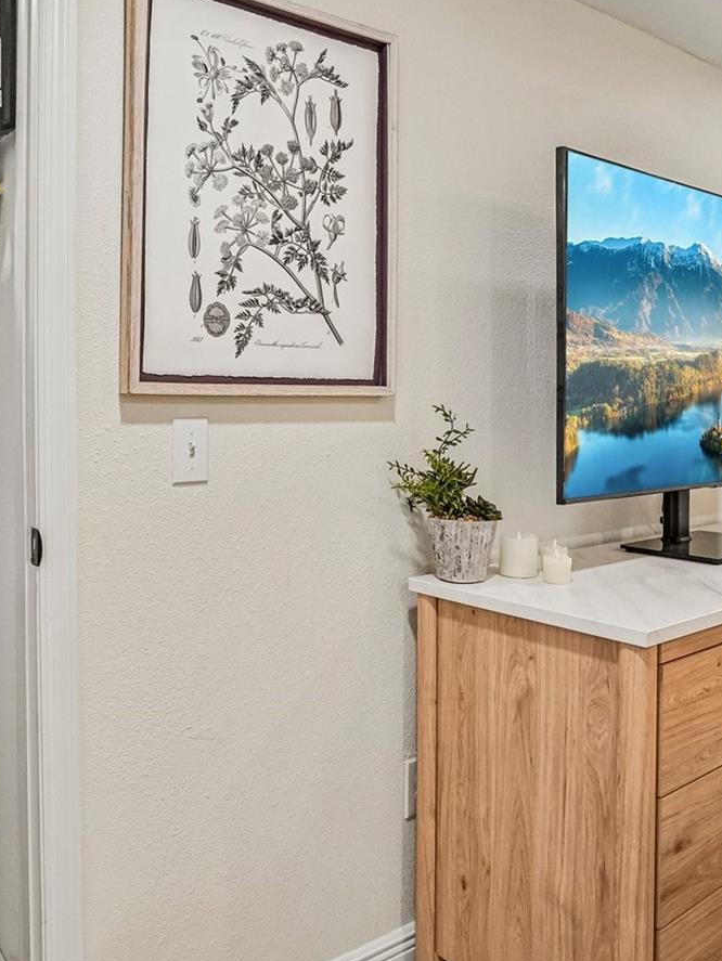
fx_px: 723
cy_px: 433
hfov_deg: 52.0
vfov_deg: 67.1
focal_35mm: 26
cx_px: 235
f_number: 8
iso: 800
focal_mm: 10
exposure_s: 1/30
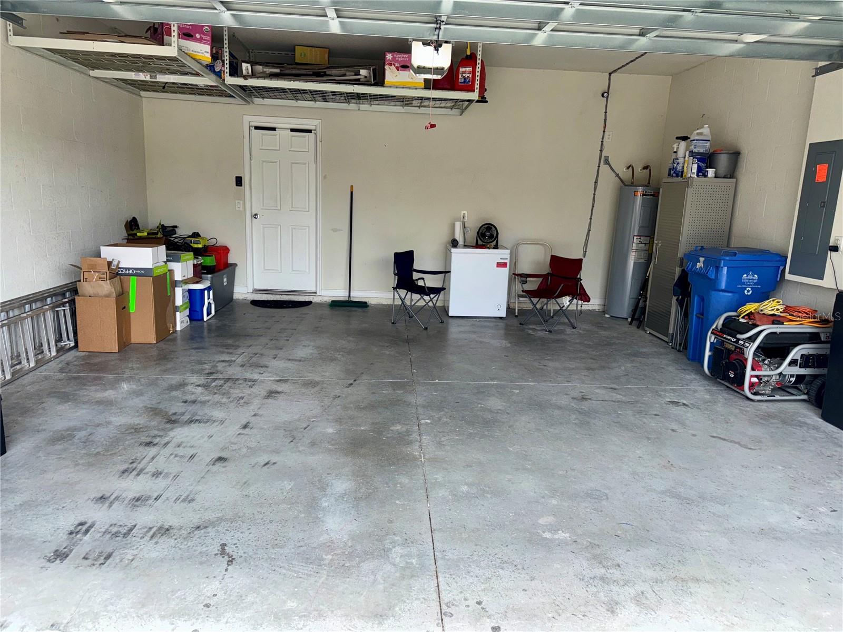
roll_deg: -2.9
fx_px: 584
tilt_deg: -11.8
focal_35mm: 24
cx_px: 422
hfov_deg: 71.6
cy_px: 316
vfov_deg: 56.8
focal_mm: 6.76
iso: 80
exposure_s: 1/200
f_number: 1.78
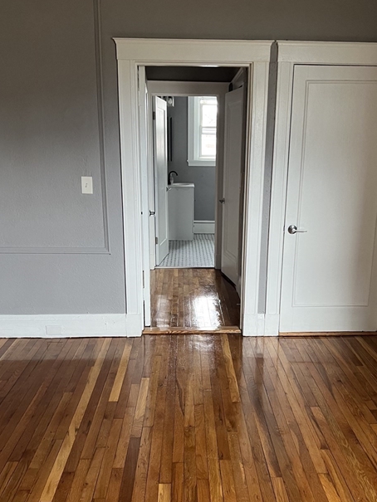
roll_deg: -2.5
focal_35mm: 33
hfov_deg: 42.9
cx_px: 204
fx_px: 479
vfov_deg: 55.3
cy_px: 267
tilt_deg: -11.6
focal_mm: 5.7
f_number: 1.5
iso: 160
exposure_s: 1/60
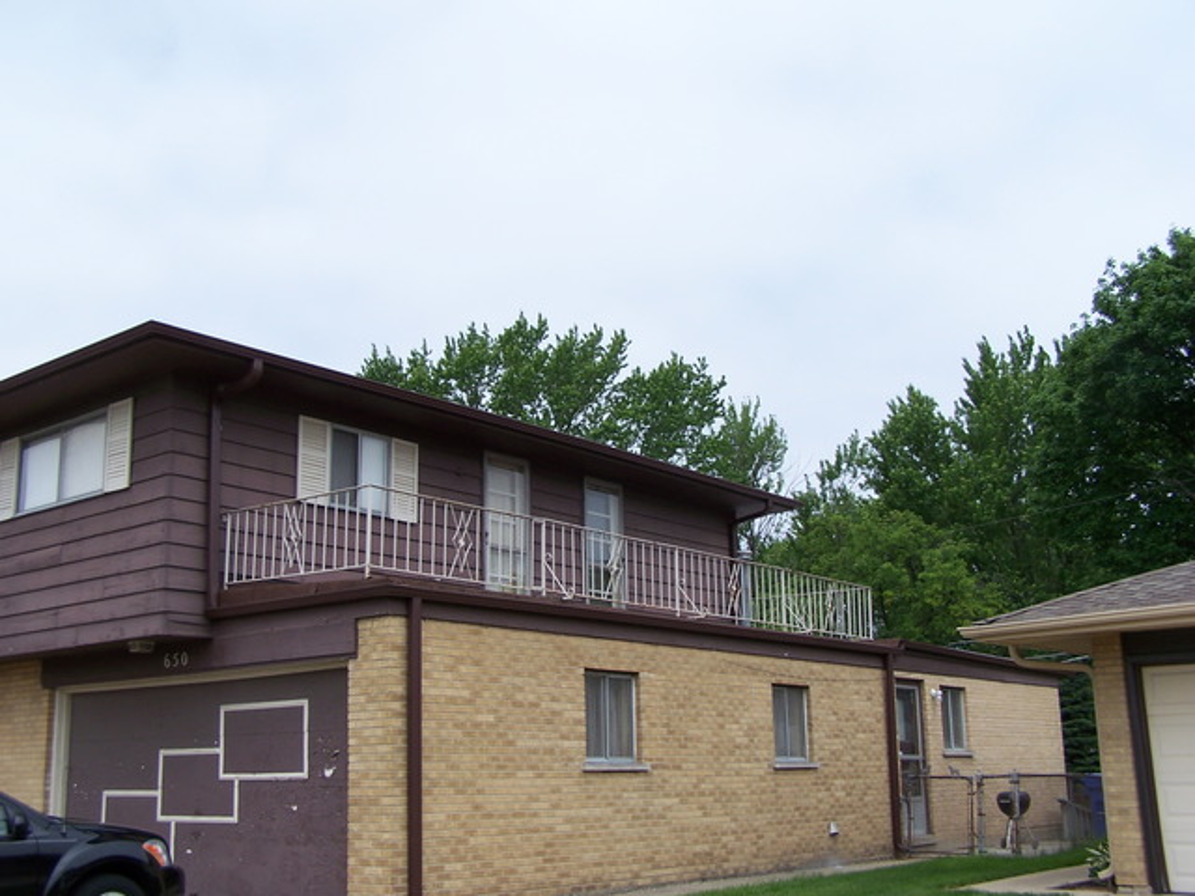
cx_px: 598
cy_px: 448
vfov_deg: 37.7
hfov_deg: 49.0
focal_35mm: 38
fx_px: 1312
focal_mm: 6.3
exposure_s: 1/640
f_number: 4
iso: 80
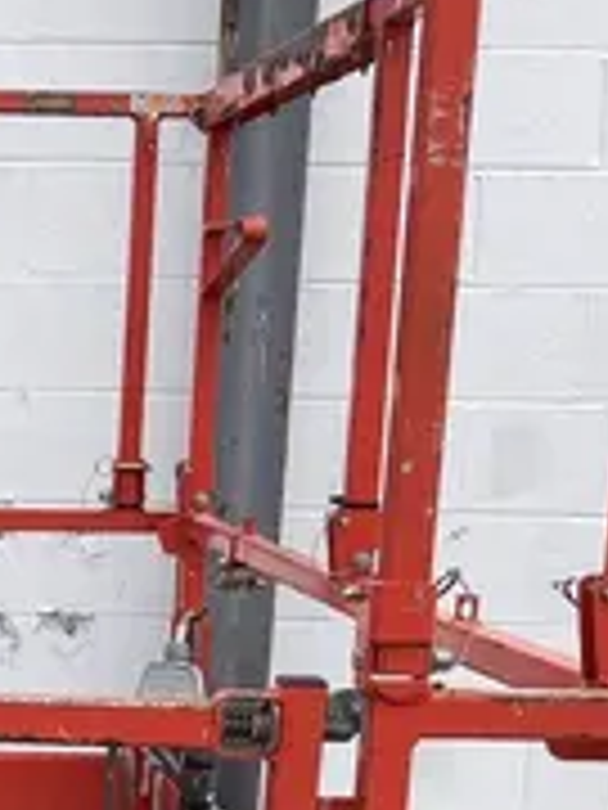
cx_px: -270
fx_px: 2670
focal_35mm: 114
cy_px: 1132
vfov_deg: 16.1
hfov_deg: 12.4
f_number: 1.8
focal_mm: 3.99
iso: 20
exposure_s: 1/600
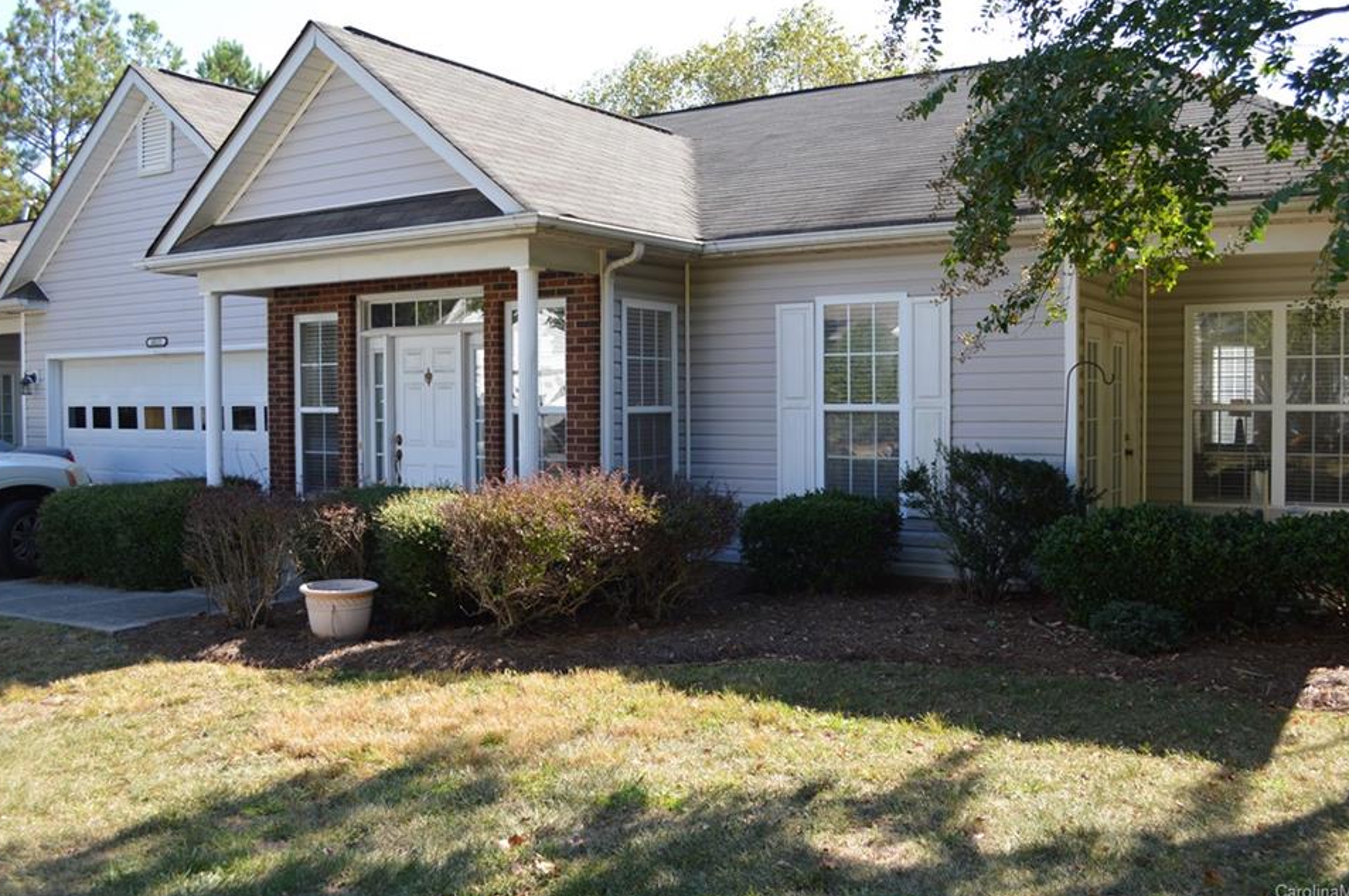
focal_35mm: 29
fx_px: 1085
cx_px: 704
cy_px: 423
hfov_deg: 63.7
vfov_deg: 44.8
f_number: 5.6
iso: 110
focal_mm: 18
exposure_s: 1/125
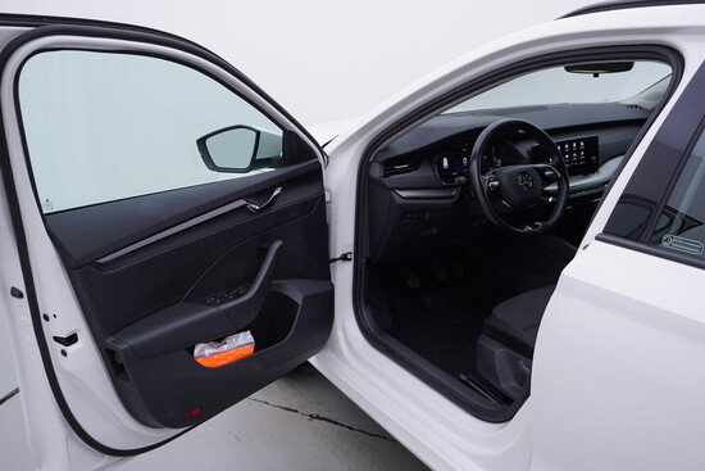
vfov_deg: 36.9
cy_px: 236
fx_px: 705
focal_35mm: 36
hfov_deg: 53.1
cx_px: 352
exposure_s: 1/80
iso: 125
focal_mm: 24
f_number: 4
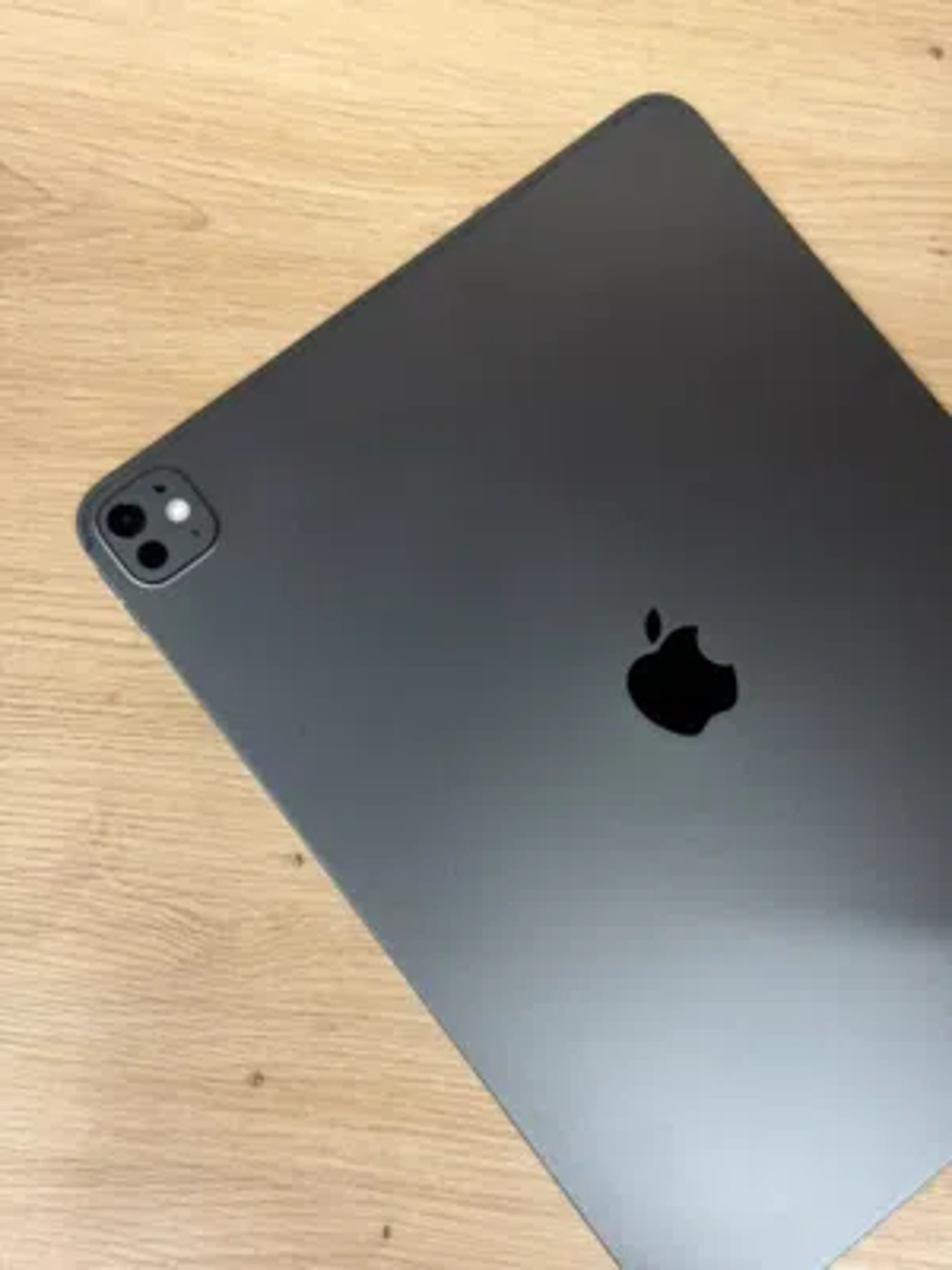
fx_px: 1760
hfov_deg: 30.3
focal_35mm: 48
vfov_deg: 39.7
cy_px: 635
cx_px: 476
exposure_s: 1/50
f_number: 1.78
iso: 200
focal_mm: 6.76
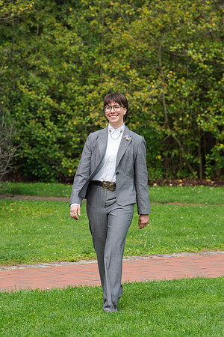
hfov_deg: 7.0
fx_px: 1825
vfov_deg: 10.5
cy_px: 173
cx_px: 72
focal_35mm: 196
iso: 100
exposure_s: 1/400
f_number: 4
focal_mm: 105
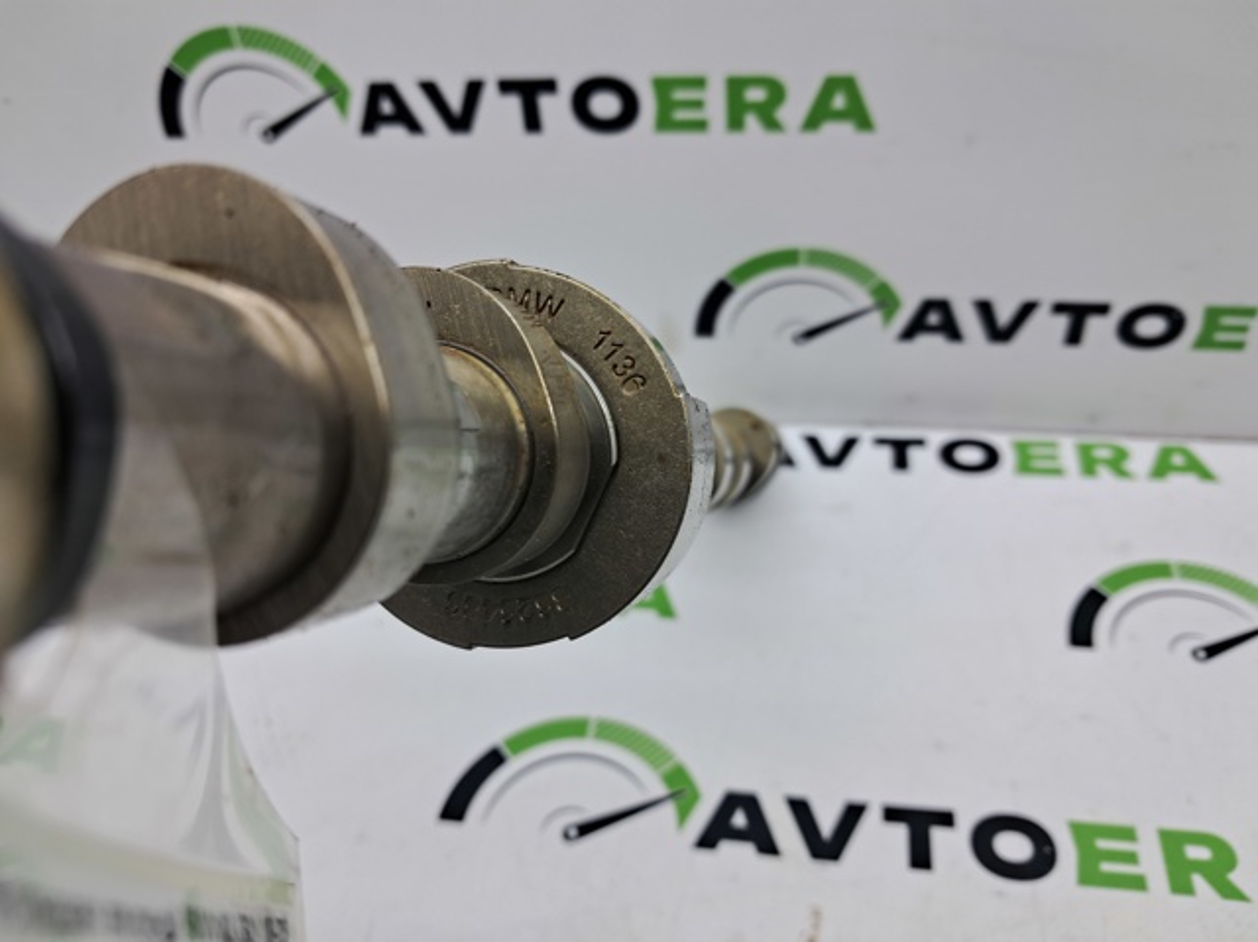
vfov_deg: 51.3
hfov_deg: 65.4
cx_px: 629
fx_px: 980
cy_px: 471
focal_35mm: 27
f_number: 1.8
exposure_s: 1/100
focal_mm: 4
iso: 50
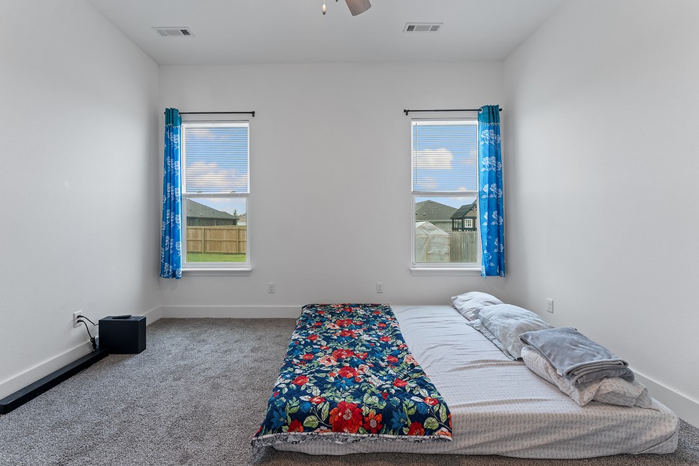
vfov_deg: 77.3
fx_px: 291
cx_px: 334
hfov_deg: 100.3
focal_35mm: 15
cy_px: 223
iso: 800
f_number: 8
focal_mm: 14
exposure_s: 1/25
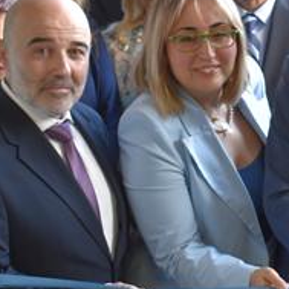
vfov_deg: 12.0
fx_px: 1377
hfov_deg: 11.7
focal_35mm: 146
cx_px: 364
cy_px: 138
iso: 800
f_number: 4
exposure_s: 1/200
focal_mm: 27
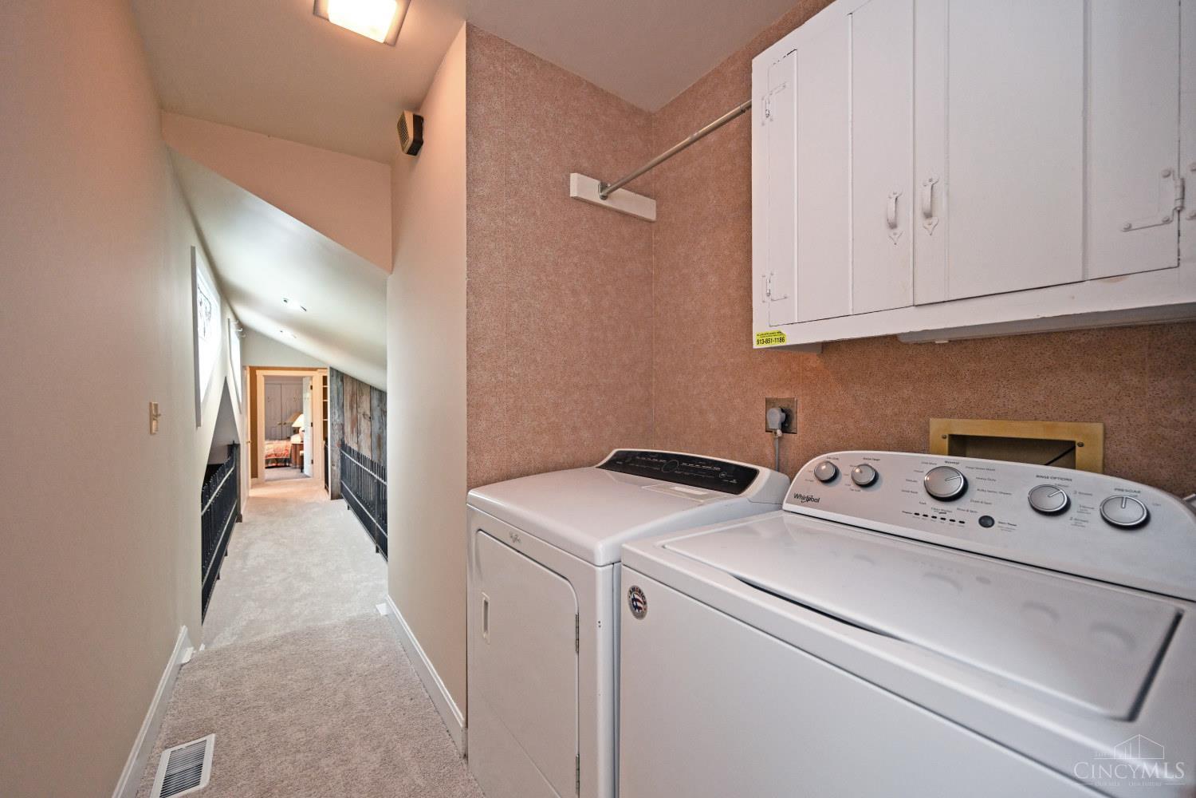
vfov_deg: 81.2
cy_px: 399
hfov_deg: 104.3
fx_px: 465
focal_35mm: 14
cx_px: 598
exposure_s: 1/60
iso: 1250
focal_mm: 14
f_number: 4
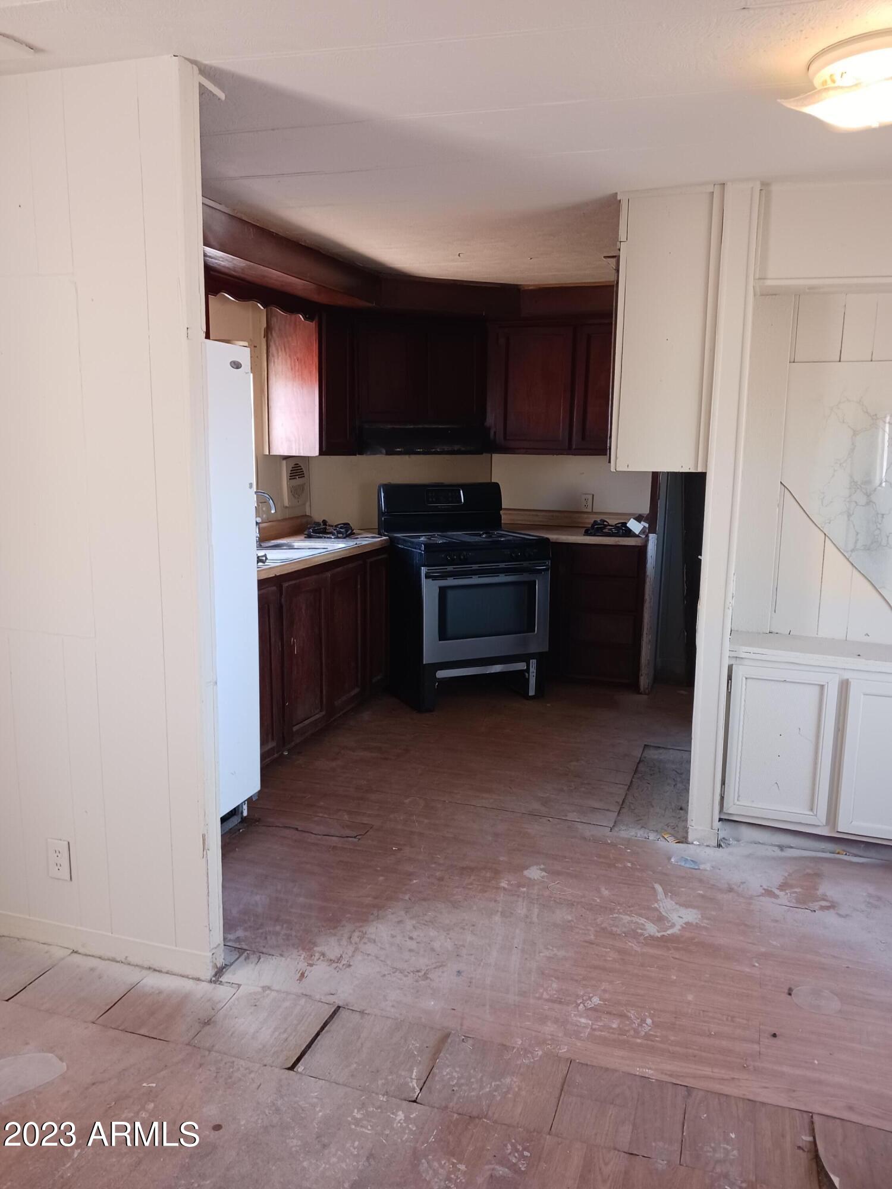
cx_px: 446
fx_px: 928
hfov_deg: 51.4
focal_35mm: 27
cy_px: 594
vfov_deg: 65.3
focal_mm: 4
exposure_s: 1/30
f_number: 1.8
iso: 200
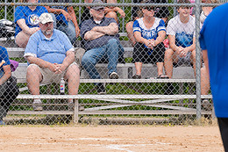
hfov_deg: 3.1
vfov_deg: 2.0
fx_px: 4240
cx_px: -20
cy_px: 95
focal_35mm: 670
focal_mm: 200
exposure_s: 1/1600
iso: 320
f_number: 5.6
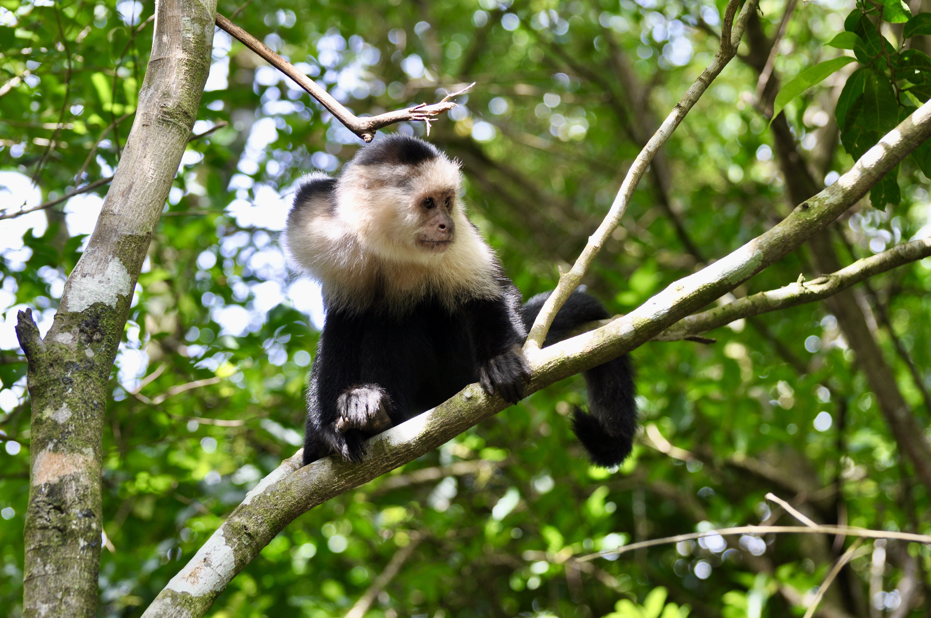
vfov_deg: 9.6
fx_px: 3681
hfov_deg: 14.4
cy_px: 309
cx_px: 466
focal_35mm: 142
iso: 250
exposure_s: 1/125
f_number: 5.6
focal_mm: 95
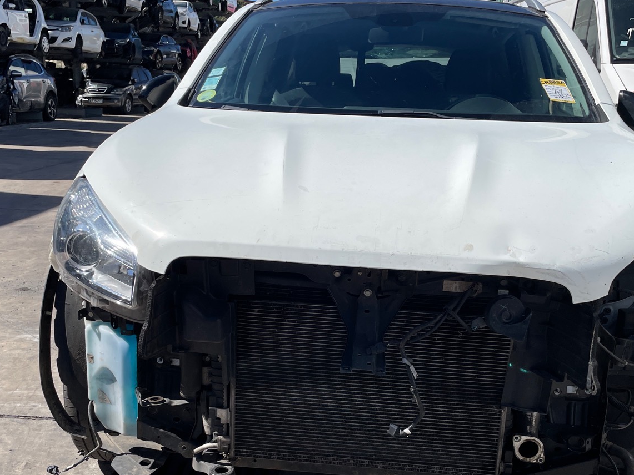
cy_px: 310
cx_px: 320
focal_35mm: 41
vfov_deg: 34.9
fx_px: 751
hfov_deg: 45.8
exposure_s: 1/5814
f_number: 1.6
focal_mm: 4.2
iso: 32
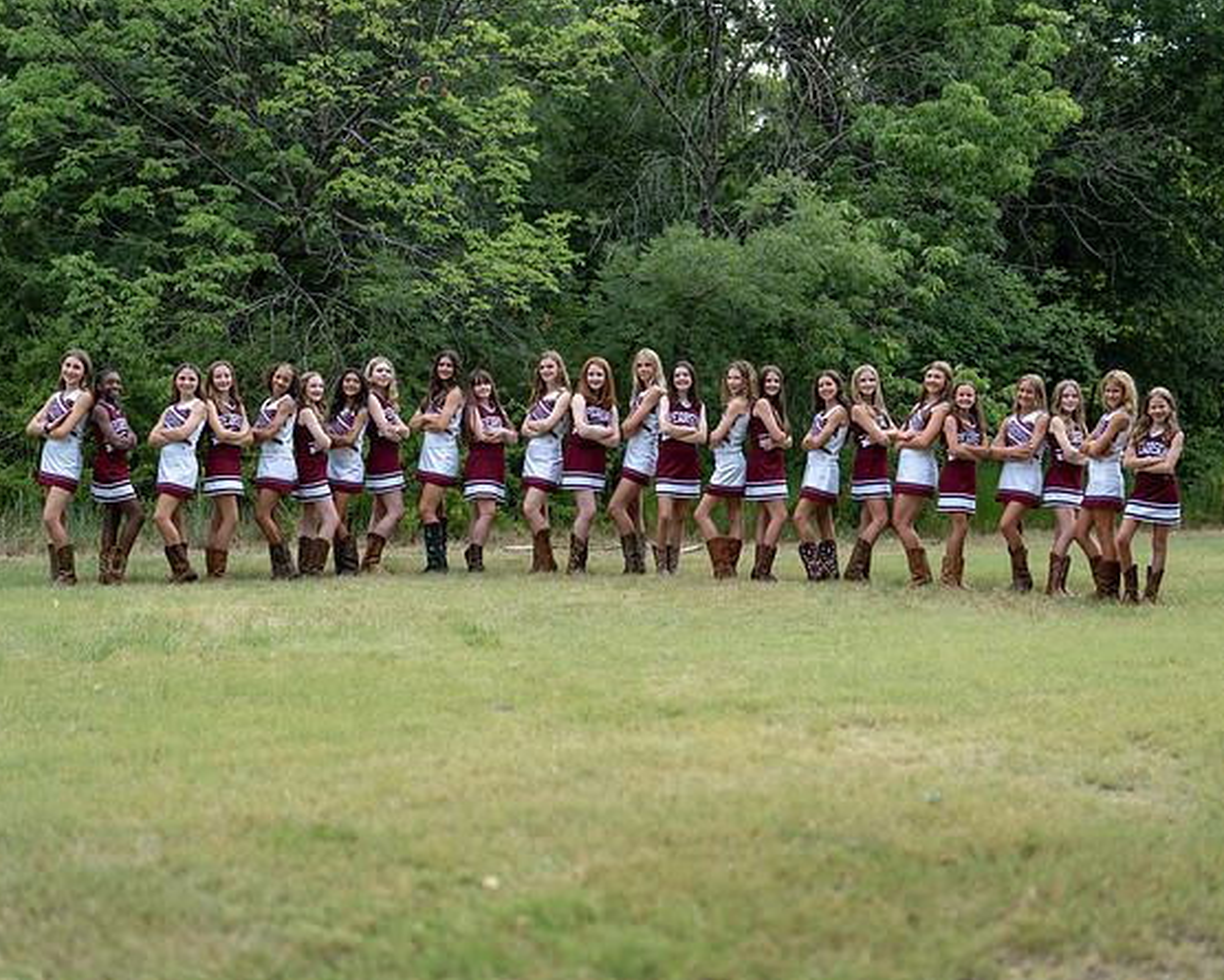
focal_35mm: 60
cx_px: 604
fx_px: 2174
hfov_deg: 31.4
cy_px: 504
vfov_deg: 25.4
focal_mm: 50
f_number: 1.4
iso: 100
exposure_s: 1/2000
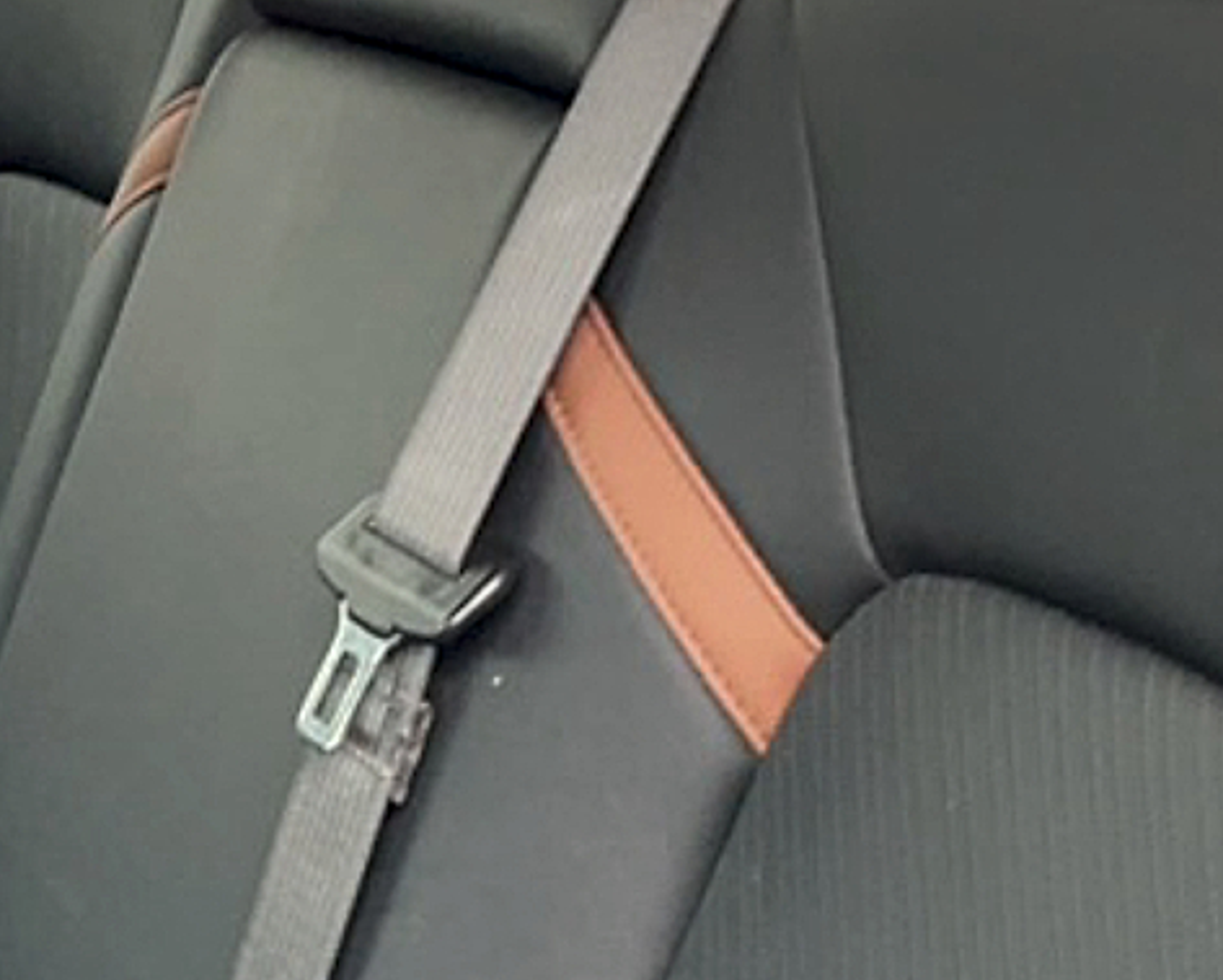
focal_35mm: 99
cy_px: 706
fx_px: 3586
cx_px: 10
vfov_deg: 15.5
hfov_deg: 18.9
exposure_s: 1/60
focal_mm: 3
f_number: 1.8
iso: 50
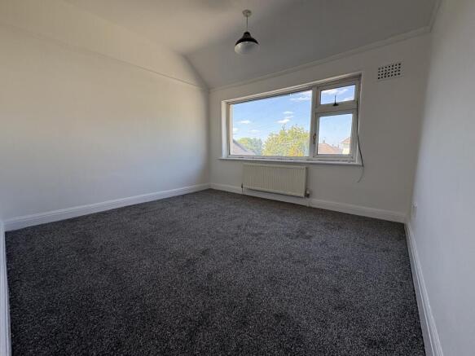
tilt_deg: -8.1
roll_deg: -0.8
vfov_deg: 85.7
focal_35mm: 14
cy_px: 178
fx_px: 192
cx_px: 238
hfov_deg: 102.1
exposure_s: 1/269
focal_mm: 2.22
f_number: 2.2
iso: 64
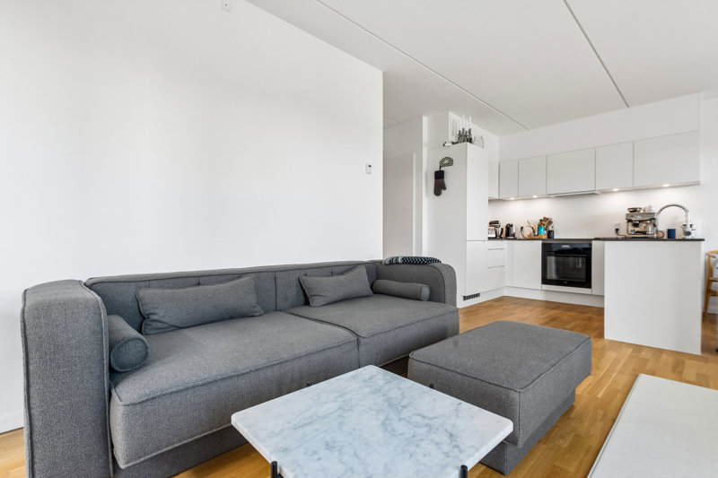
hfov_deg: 93.3
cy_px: 239
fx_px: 339
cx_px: 359
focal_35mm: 17
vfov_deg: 70.4
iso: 250
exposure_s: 1/15
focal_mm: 17
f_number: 9
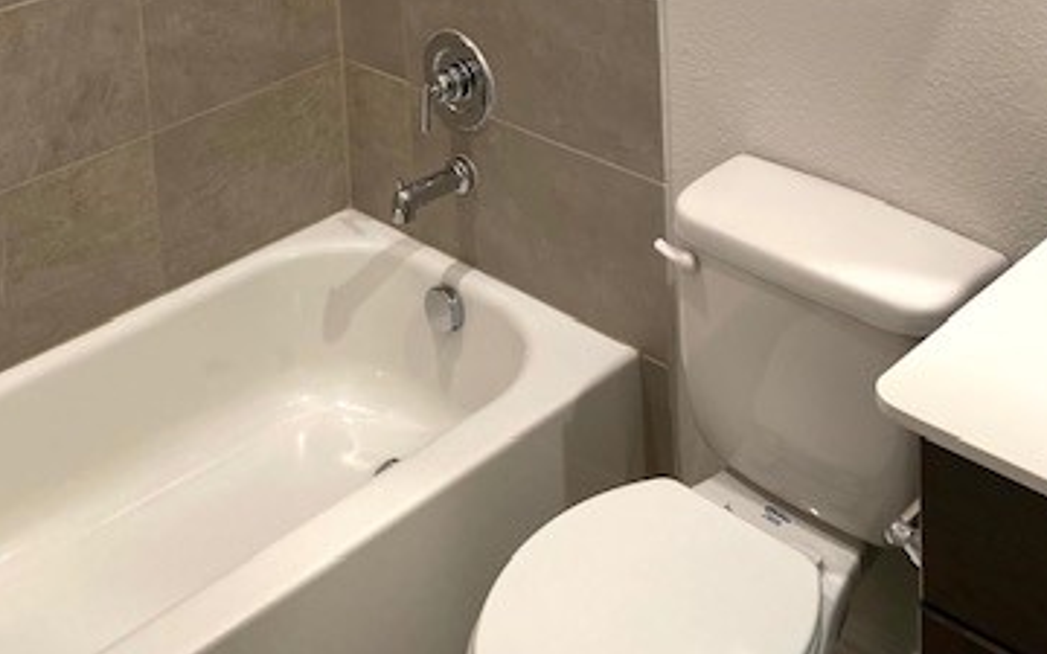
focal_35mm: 49
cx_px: 439
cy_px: -273
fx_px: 1398
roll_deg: +2.8
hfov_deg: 40.9
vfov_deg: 22.5
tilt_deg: -8.2
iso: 64
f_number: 1.8
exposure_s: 1/60
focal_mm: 4.25
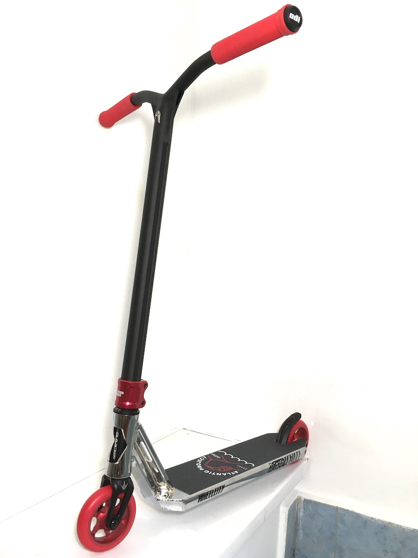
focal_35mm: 29
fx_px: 467
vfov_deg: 61.7
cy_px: 279
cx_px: 209
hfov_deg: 48.2
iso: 50
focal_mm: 4.15
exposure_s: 1/33
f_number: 2.2
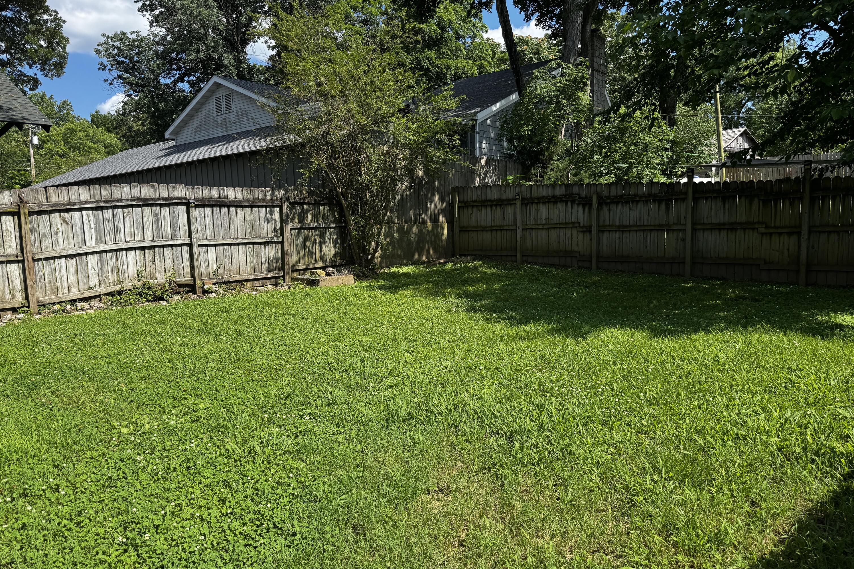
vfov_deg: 51.3
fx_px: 593
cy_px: 298
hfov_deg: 71.5
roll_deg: +1.9
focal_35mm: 25
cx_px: 427
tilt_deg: -7.6
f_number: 1.78
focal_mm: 6.76
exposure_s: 1/2415
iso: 80
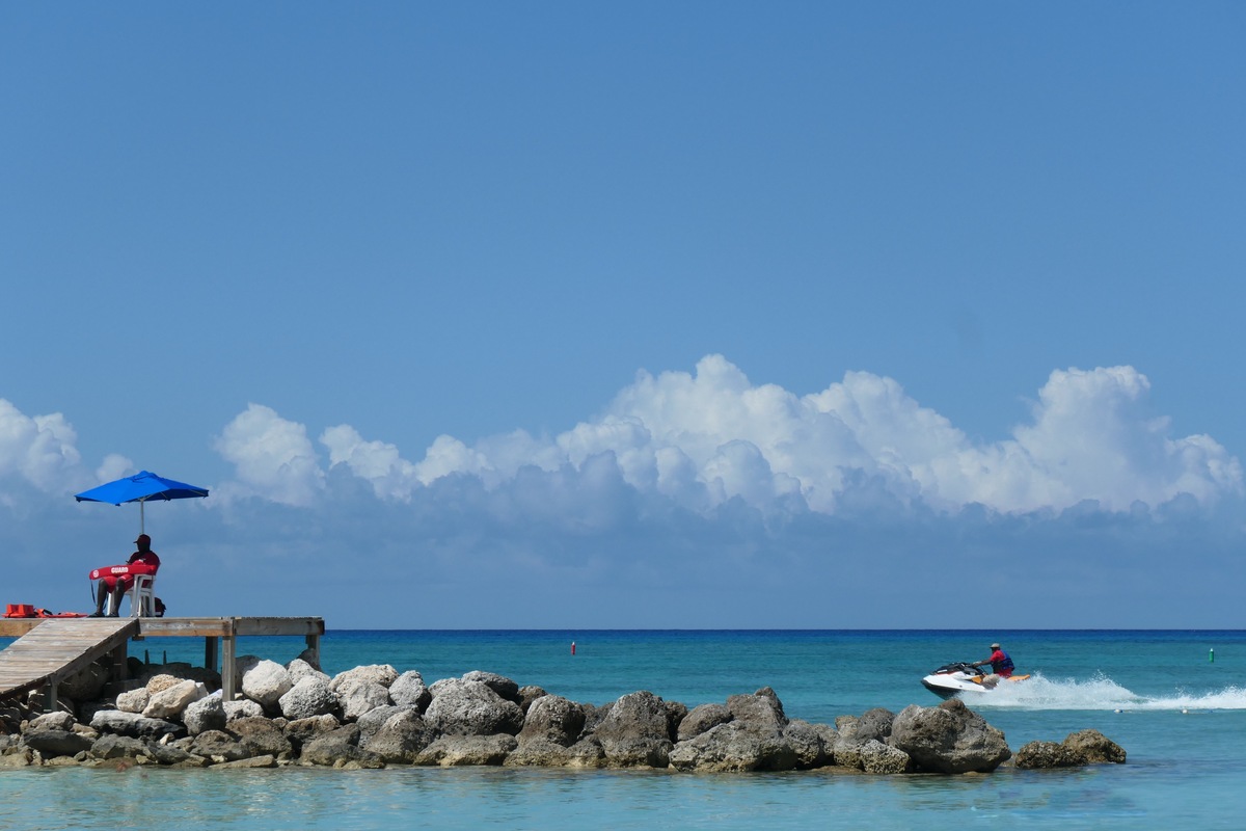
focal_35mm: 108
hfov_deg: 18.9
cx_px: 623
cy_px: 416
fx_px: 3738
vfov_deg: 12.7
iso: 200
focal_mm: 39.6
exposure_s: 1/1000
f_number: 8
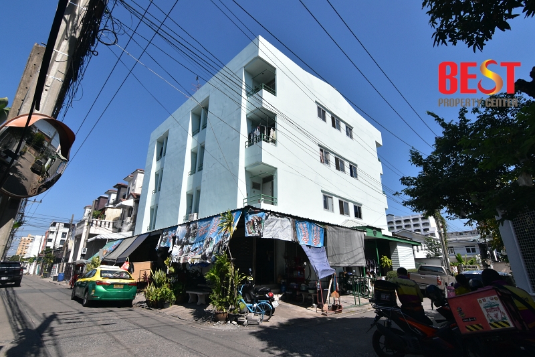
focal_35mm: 16
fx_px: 245
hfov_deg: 95.0
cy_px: 178
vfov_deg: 72.0
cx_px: 268
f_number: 16
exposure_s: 1/1000
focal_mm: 11
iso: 1600
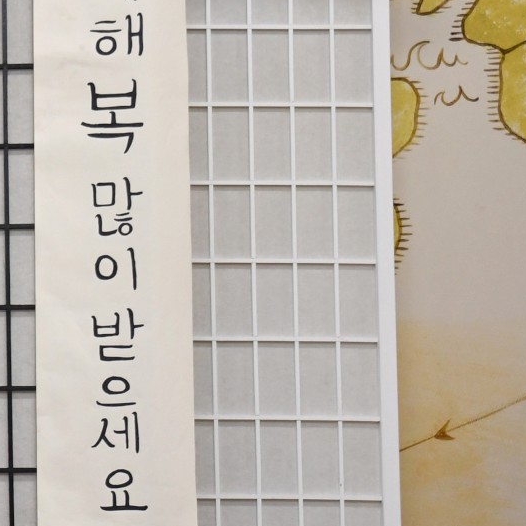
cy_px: 360
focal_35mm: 155
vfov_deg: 11.3
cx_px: -357
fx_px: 2665
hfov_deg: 10.7
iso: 800
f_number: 3.2
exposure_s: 1/250
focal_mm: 32
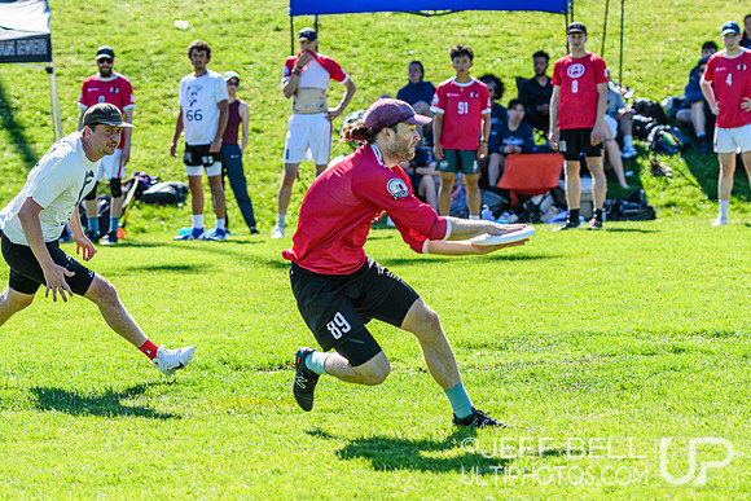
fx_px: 3659
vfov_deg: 7.8
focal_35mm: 175
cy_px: 214
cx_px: 430
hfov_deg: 11.7
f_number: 3.2
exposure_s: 1/1000
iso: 100
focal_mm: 102
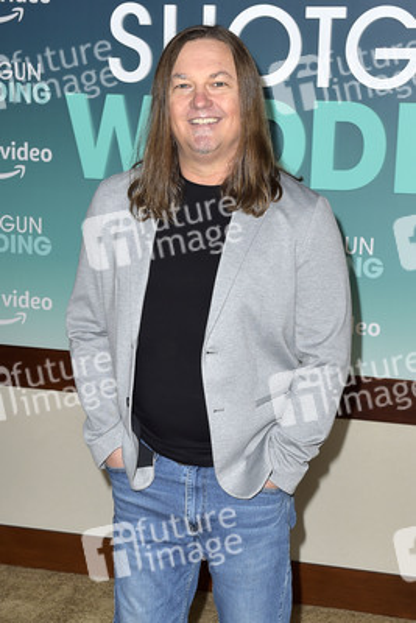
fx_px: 779
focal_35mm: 45
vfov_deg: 43.6
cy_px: 312
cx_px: 208
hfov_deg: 29.9
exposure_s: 1/250
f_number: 6.3
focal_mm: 45
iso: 400
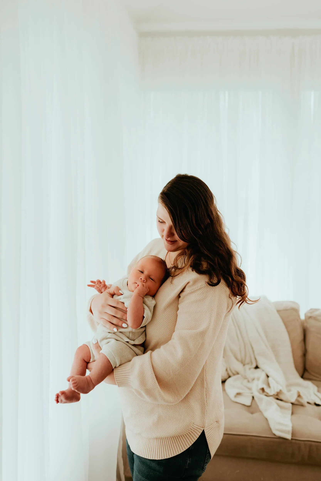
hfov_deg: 37.9
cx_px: 160
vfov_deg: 54.4
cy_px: 240
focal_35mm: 35
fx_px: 468
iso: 125
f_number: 2.5
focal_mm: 35
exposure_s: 1/250
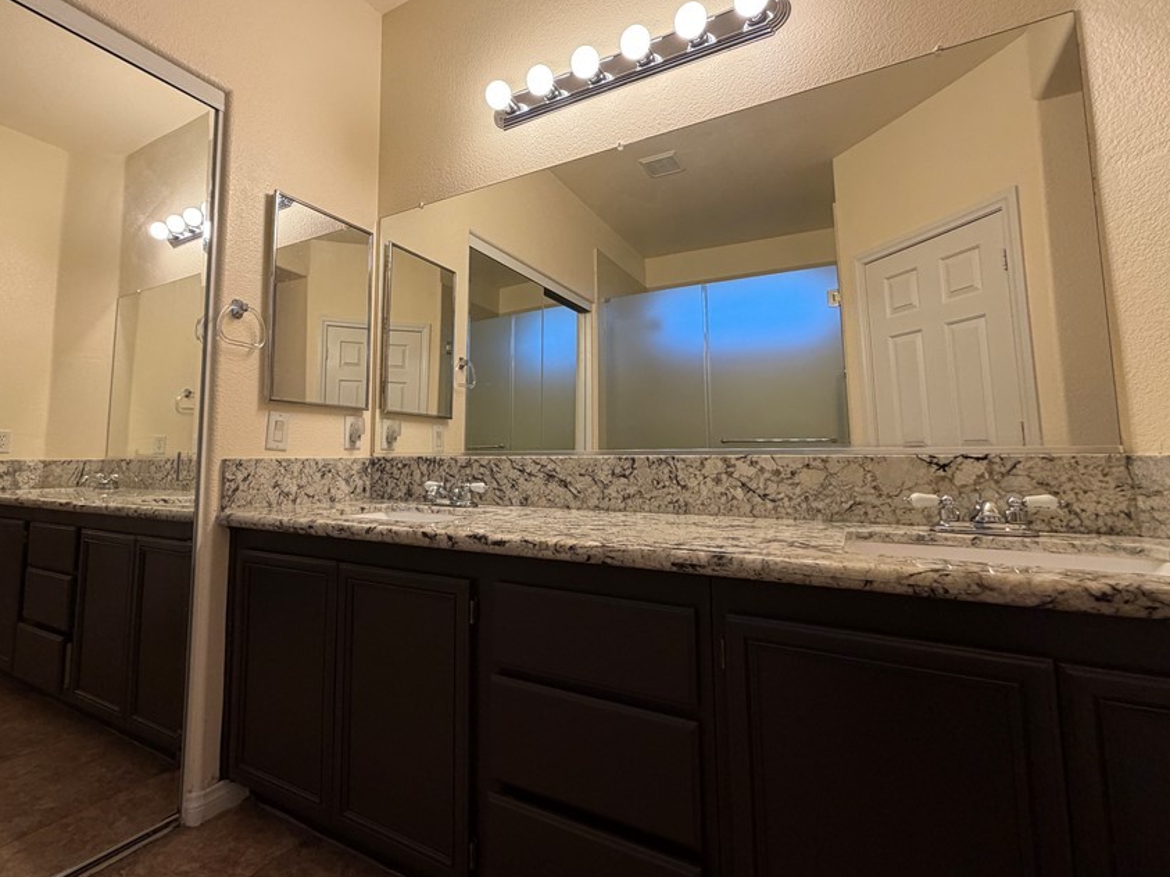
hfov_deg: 90.7
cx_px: 525
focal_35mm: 17
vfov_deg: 74.6
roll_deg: +0.3
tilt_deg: +6.7
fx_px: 575
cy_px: 401
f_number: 2.2
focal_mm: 2.22
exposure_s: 1/120
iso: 200
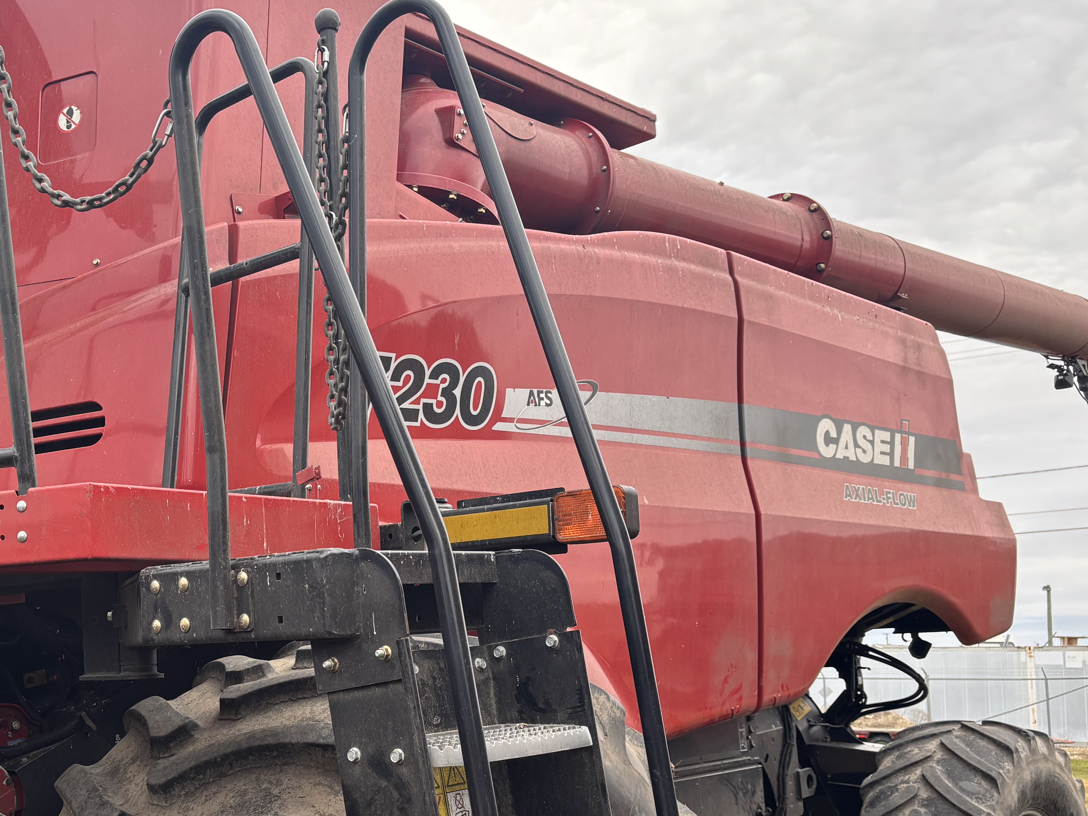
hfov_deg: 42.3
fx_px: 1351
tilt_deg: +5.7
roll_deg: -0.2
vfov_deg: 33.3
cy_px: 537
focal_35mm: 43
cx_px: 256
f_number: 1.6
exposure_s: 1/293
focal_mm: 5.96
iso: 50
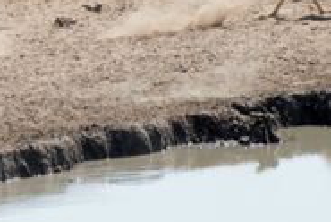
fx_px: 7634
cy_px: -47
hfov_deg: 2.5
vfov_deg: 1.7
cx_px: 16
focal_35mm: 829
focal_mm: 300
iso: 800
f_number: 13
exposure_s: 1/1250
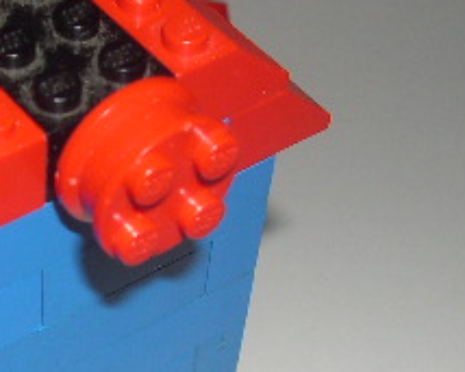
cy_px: 252
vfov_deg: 13.8
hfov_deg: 17.0
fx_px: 1527
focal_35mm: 111
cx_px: 7
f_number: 7.6
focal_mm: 8
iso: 100
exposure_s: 1/60
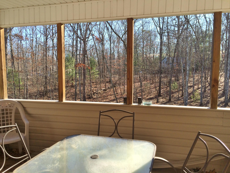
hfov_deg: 61.7
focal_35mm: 29
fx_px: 193
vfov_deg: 48.2
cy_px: 86
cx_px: 115
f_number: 2.2
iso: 32
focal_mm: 4.15
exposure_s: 1/622
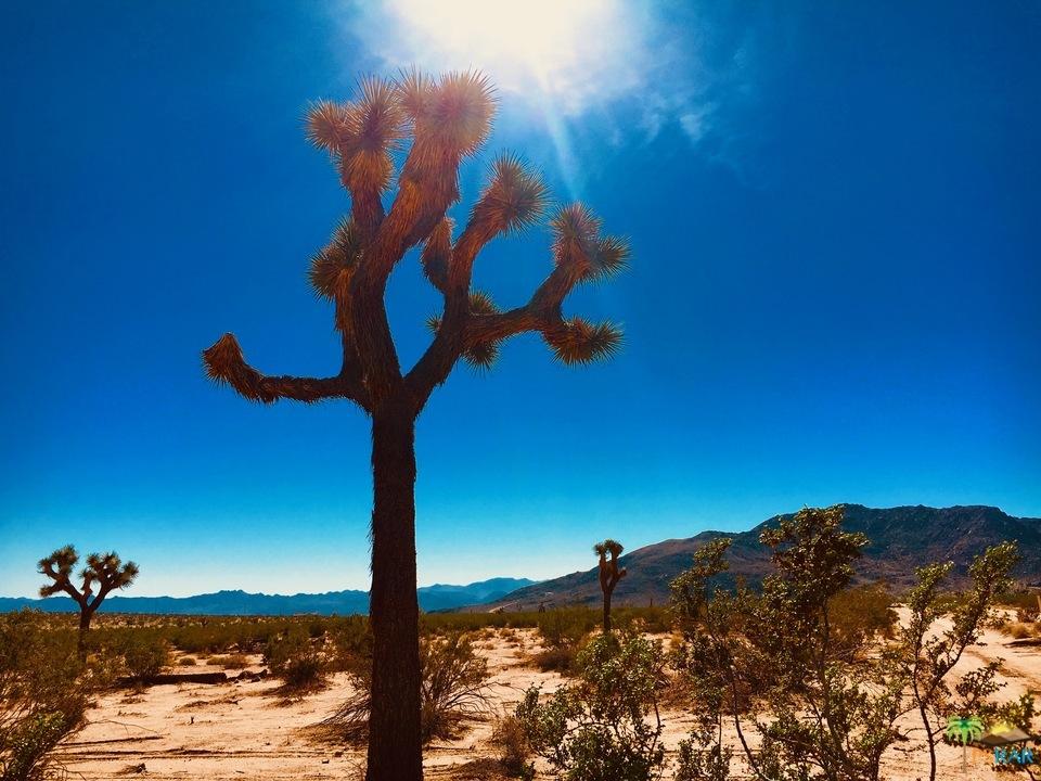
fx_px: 872
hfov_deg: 61.7
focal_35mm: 29
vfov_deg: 48.2
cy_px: 390
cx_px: 520
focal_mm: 4.15
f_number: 2.2
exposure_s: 1/3497
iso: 25
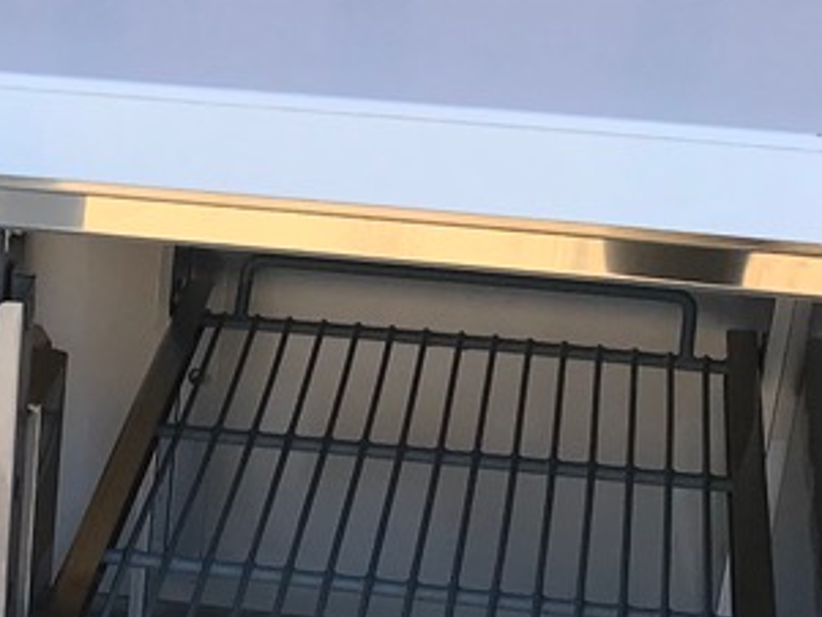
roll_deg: -0.2
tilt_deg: -29.8
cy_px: 811
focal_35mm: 119
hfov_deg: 15.8
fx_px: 2827
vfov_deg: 12.1
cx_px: -210
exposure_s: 1/275
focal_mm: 3.99
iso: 20
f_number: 1.8
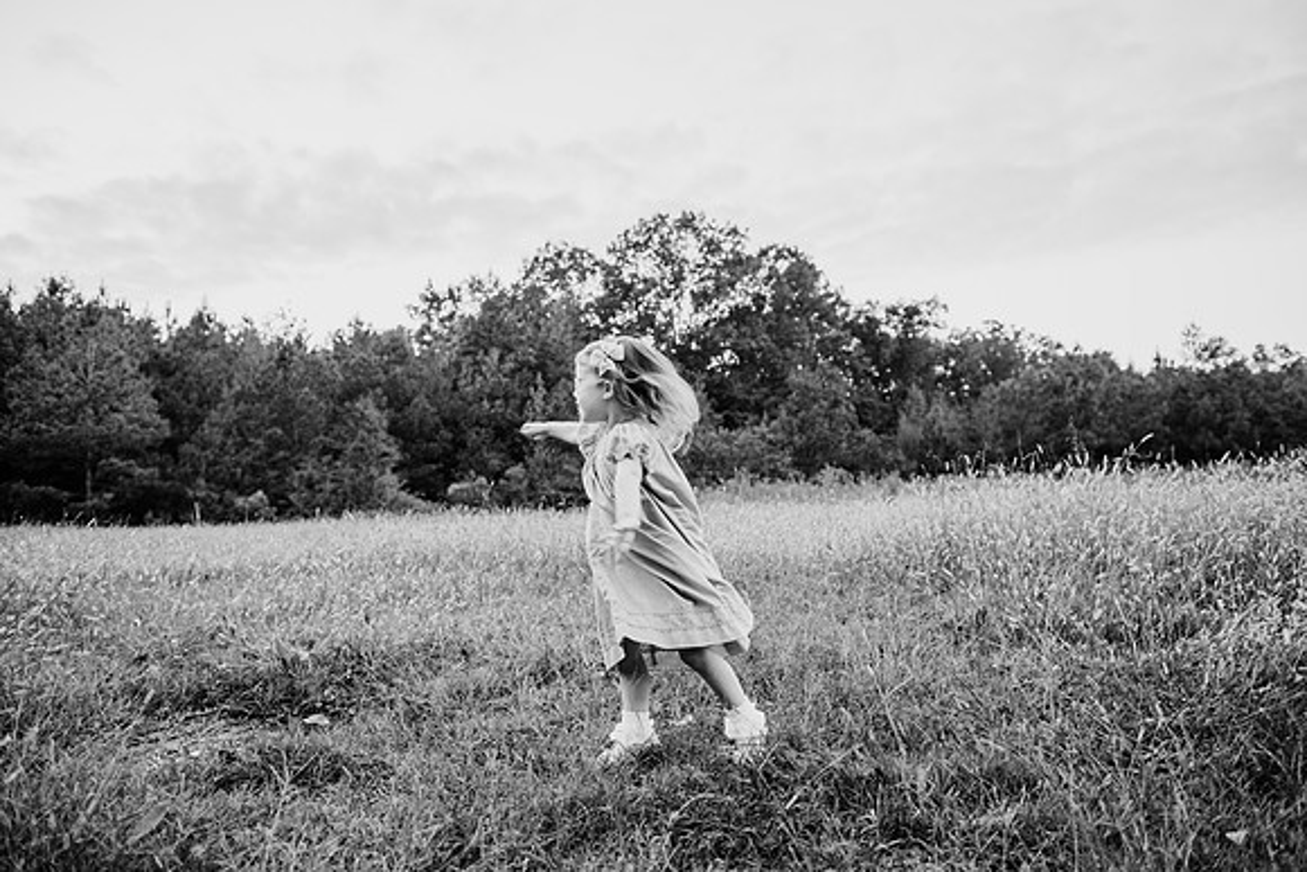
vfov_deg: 53.2
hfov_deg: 73.7
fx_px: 871
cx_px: 654
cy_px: 436
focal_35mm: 24
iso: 500
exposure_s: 1/320
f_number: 2.8
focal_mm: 24
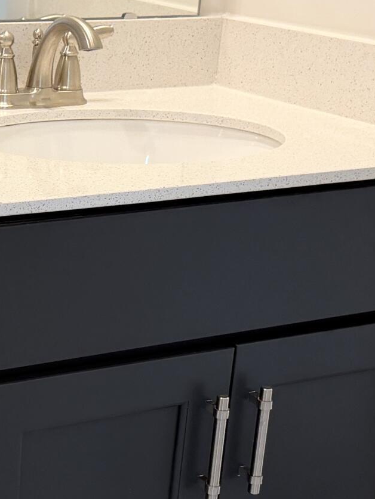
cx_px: -30
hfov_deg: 16.7
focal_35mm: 86
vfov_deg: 22.6
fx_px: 1242
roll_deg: -1.2
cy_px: 359
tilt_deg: -22.3
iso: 160
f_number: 1.78
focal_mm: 6.76
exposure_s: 1/120
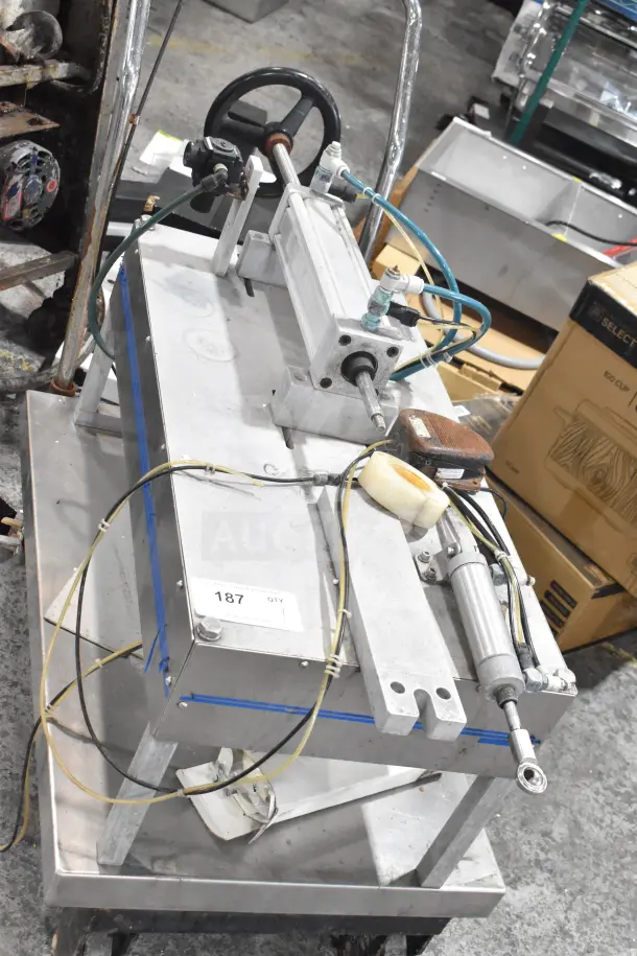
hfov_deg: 28.1
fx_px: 1274
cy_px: 478
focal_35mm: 48
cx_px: 318
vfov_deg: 41.1
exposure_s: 1/250
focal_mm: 32
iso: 6400
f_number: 8
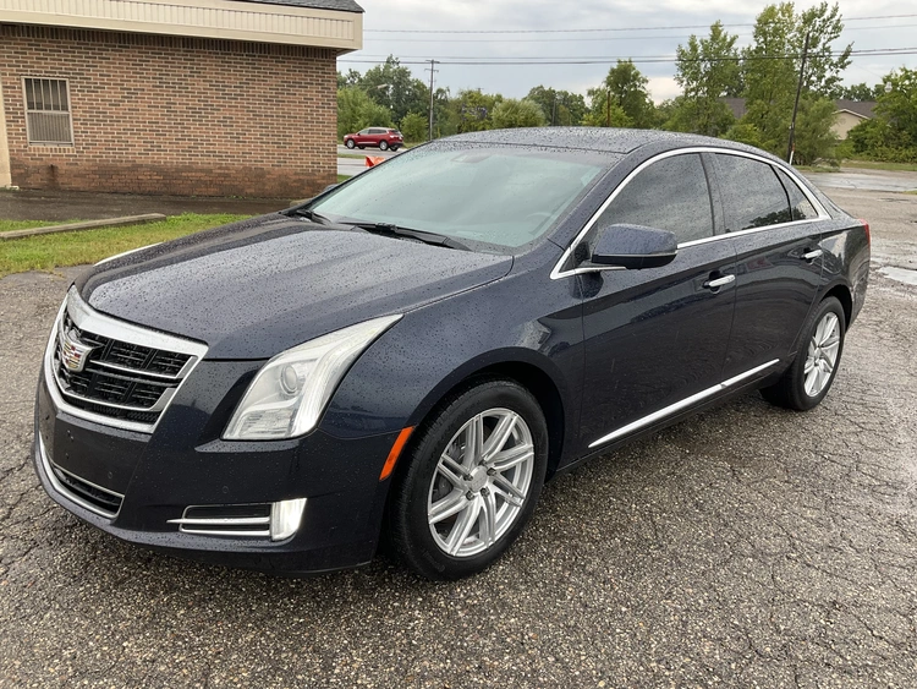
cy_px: 344
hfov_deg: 61.6
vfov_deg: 48.3
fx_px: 768
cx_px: 458
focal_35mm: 29
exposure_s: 1/197
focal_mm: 3
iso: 20
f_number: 1.8
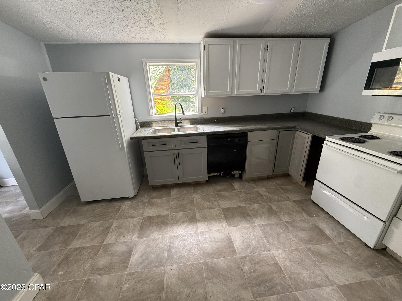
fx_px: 163
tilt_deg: -18.9
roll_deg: +2.2
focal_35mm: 14
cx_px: 201
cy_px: 150
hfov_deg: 102.1
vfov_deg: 85.7
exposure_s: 1/99
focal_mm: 2.22
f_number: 2.2
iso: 250
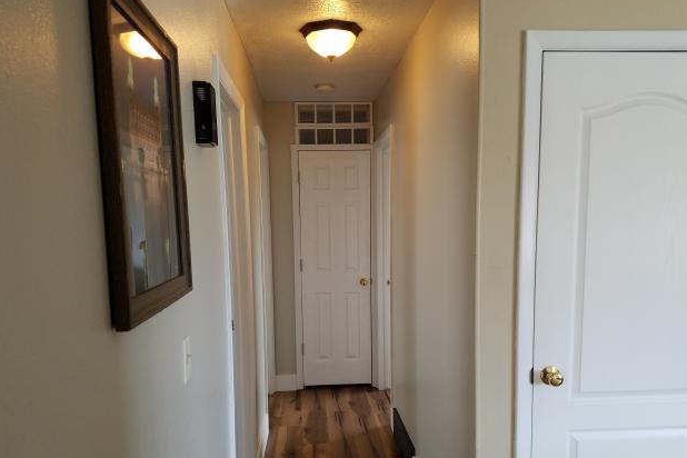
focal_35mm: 28
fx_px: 534
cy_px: 256
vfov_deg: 46.3
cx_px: 335
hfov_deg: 65.5
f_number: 1.7
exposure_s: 1/60
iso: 100
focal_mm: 4.2
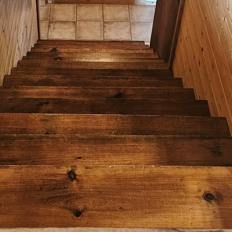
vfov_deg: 25.9
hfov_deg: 27.3
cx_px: 99
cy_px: 1
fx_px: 478
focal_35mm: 63
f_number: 1.8
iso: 640
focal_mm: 5.4
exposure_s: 1/60.2
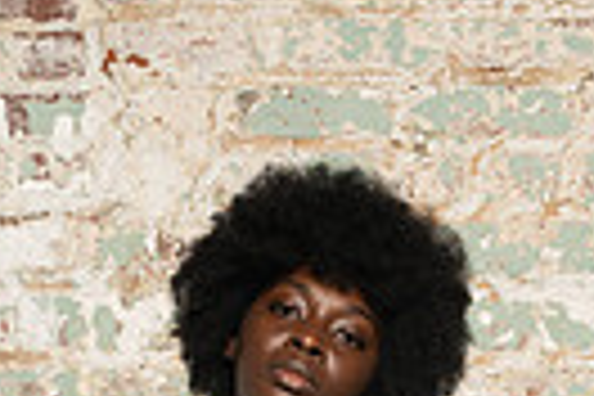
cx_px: 241
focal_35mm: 290
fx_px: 4785
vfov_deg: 4.6
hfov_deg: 7.1
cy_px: 1008
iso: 200
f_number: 6.3
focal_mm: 85
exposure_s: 1/160
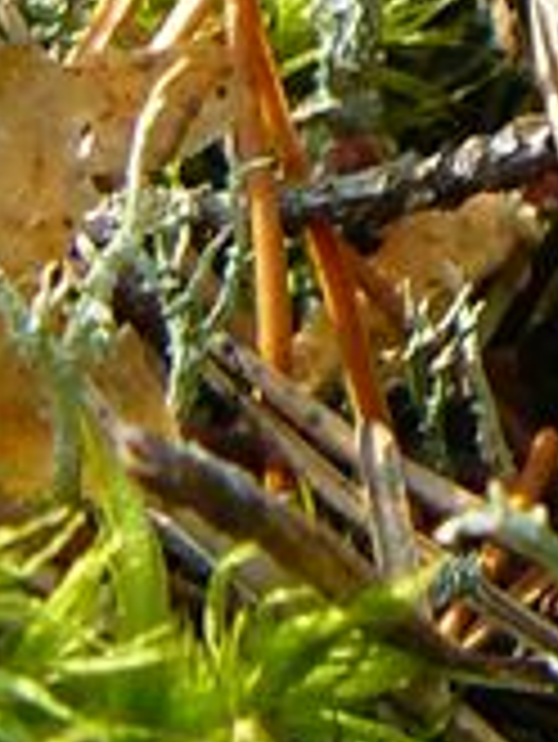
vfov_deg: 8.4
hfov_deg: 6.2
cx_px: 1206
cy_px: -220
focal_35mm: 232
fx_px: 4980
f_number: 2.8
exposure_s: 1/60
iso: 100
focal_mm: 6
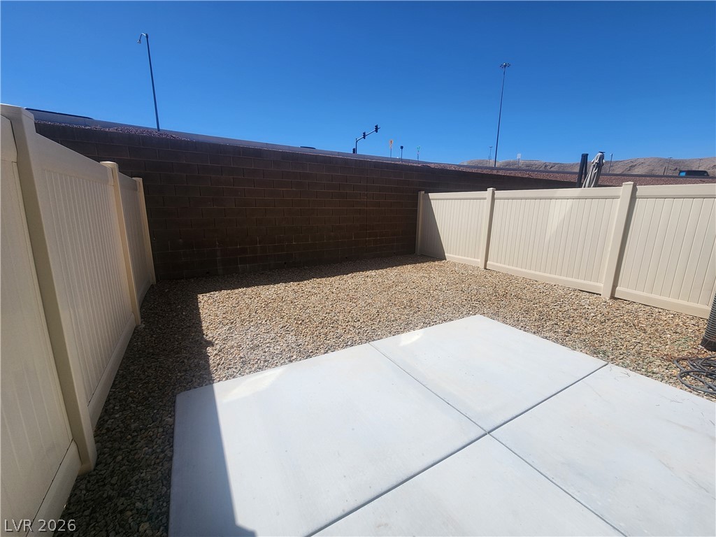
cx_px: 358
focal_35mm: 13
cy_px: 268
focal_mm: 2.2
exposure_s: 1/2977
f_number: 2.2
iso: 50
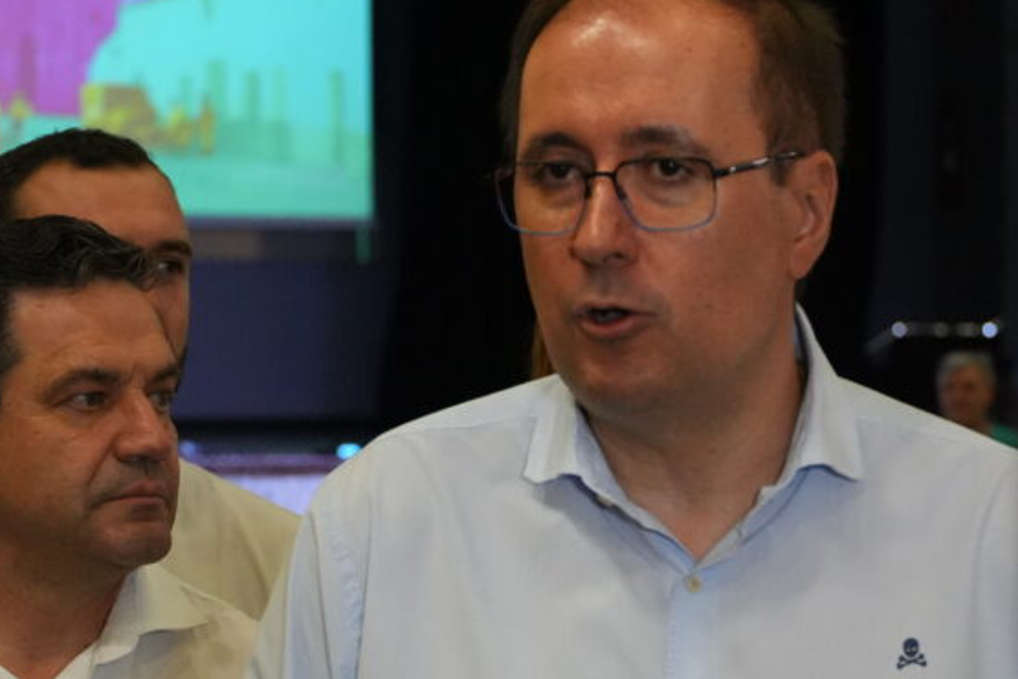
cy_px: 456
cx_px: 530
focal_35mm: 191
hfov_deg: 10.8
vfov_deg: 7.2
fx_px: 5398
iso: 3200
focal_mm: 69
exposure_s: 1/125
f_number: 5.6
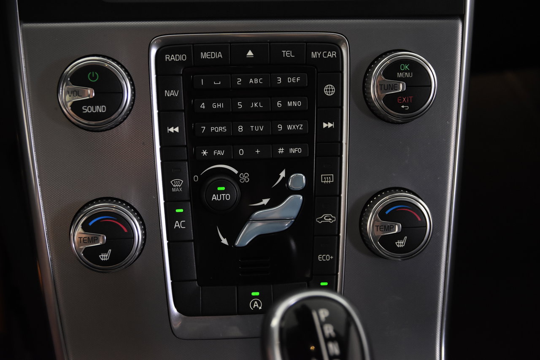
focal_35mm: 60
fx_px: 900
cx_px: 270
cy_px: 180
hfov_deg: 33.4
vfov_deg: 22.6
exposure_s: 1/60
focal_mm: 40
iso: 2000
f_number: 3.5
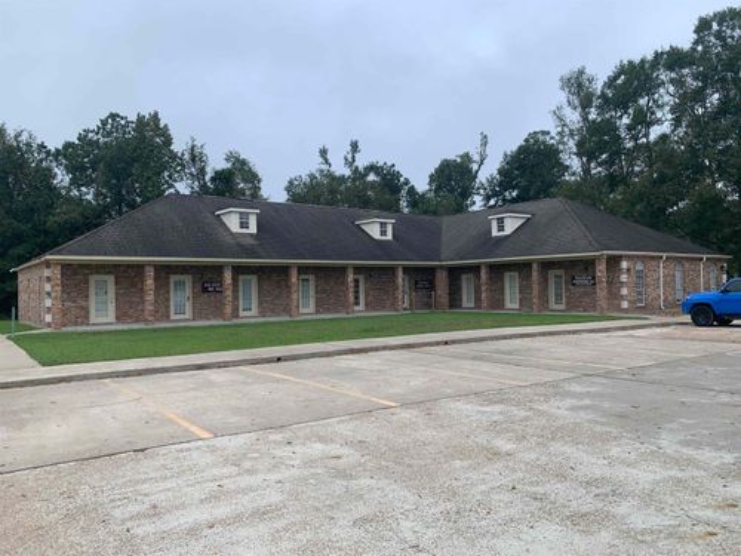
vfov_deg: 53.1
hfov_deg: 67.3
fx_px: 557
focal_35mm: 26
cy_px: 278
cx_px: 370
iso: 25
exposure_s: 1/894
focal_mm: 4.25
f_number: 1.8
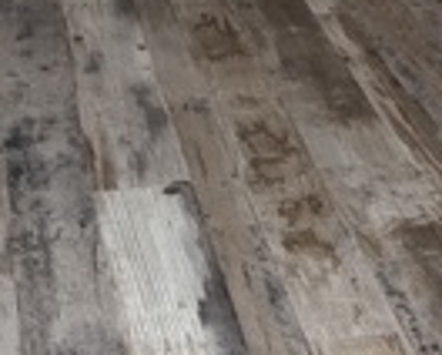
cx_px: 318
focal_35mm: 118
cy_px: -430
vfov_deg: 11.4
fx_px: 1546
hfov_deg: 16.2
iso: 64
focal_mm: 6.76
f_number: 1.78
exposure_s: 1/183
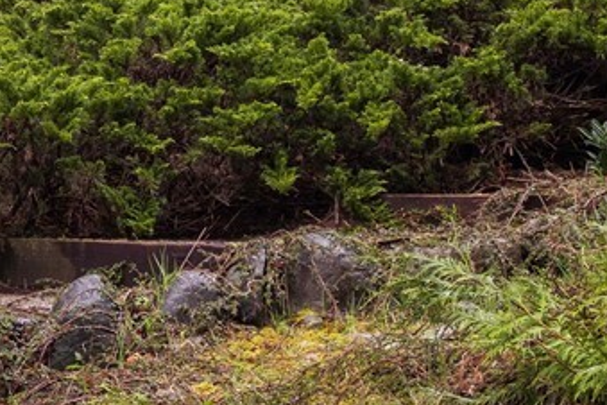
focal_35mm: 110
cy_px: 196
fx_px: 1855
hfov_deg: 17.7
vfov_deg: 12.5
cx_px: -115
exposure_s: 1/13
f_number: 8
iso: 400
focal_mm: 14.5
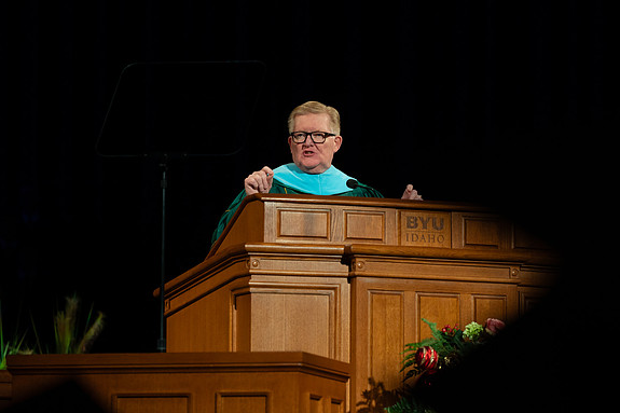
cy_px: 143
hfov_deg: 10.3
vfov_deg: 6.9
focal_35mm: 200
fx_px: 3443
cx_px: 312
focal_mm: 150
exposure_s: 1/200
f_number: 3.5
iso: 1250
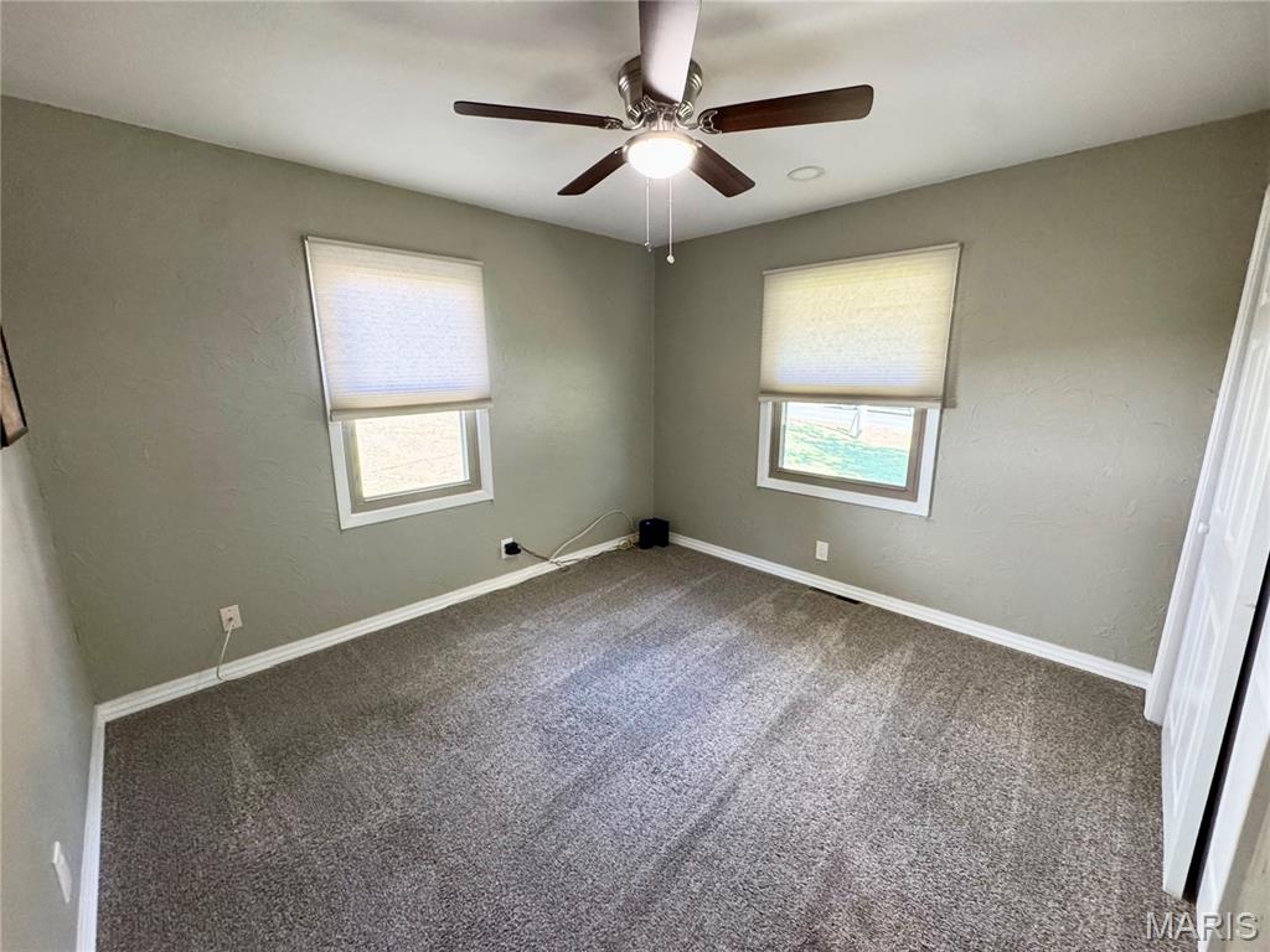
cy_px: 476
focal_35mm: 14
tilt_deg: -10.7
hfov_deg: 102.1
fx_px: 514
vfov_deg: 85.7
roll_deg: +0.3
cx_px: 635
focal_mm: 2.22
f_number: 2.2
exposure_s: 1/120
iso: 320
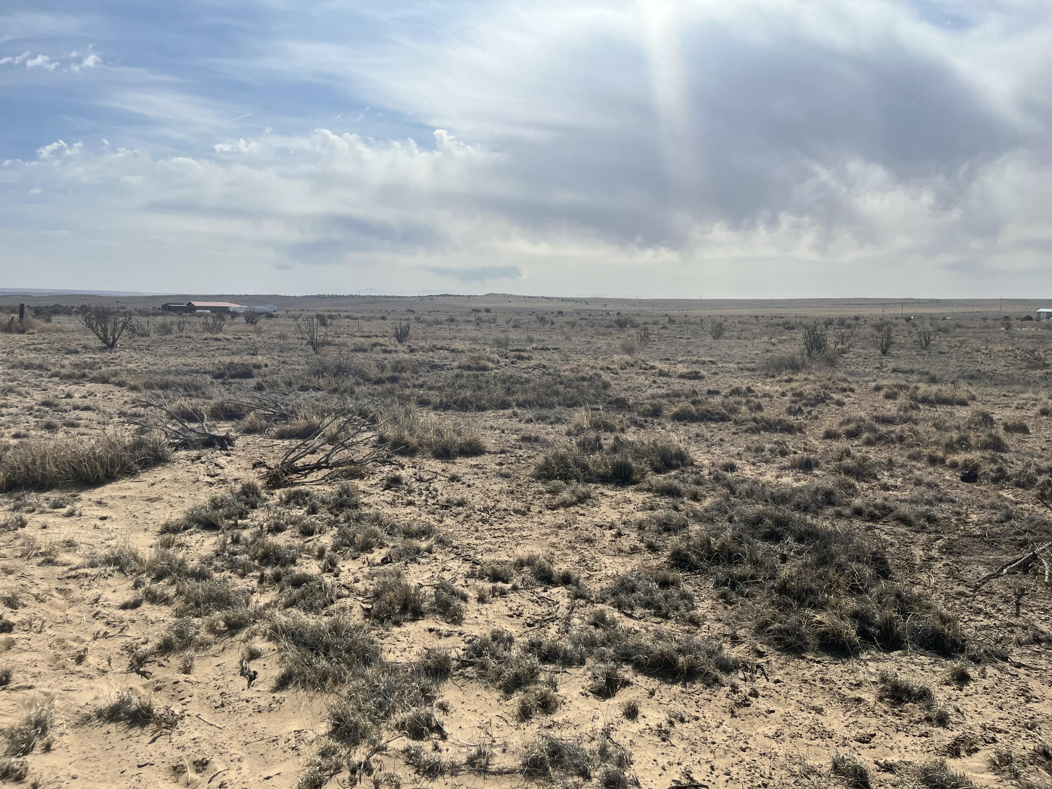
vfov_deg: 53.1
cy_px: 394
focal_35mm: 26
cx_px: 526
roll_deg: -0.8
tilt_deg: -6.8
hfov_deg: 67.3
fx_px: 790
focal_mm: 5.1
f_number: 1.6
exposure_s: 1/9091
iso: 50
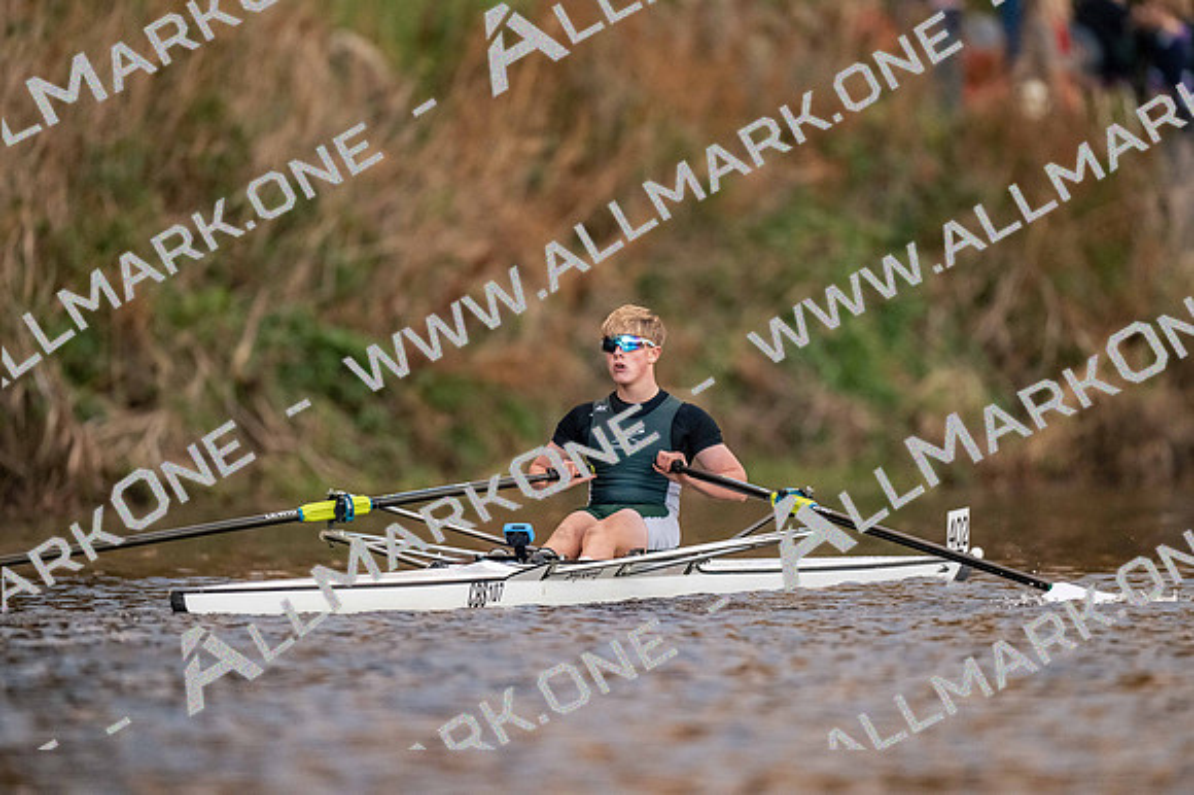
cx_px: 597
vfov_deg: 2.3
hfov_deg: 3.4
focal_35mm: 600
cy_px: 398
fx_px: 19892
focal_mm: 600
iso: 5600
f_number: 4
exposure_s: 1/2000
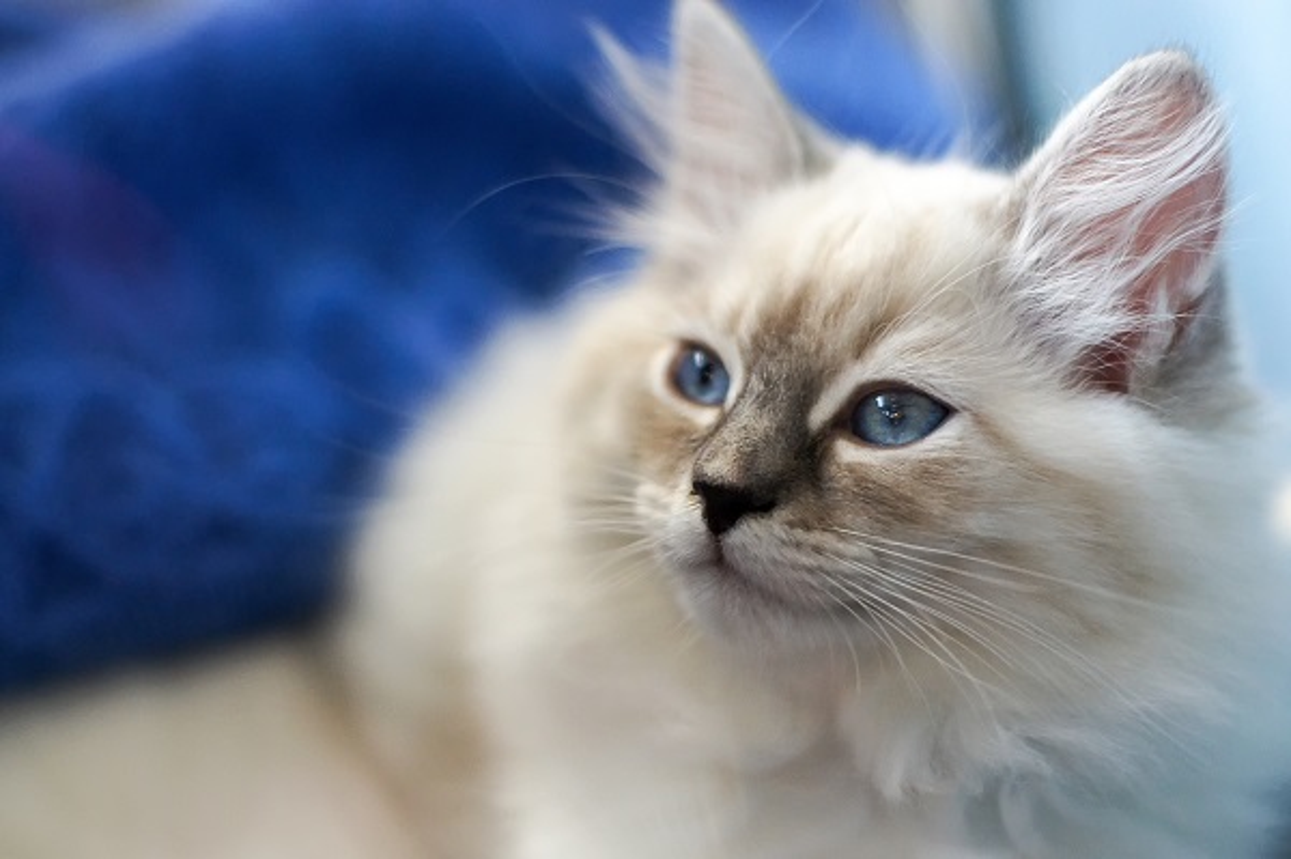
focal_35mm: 75
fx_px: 2687
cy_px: 430
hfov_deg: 27.0
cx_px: 646
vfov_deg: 18.2
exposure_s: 1/160
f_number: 2
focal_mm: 50
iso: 640
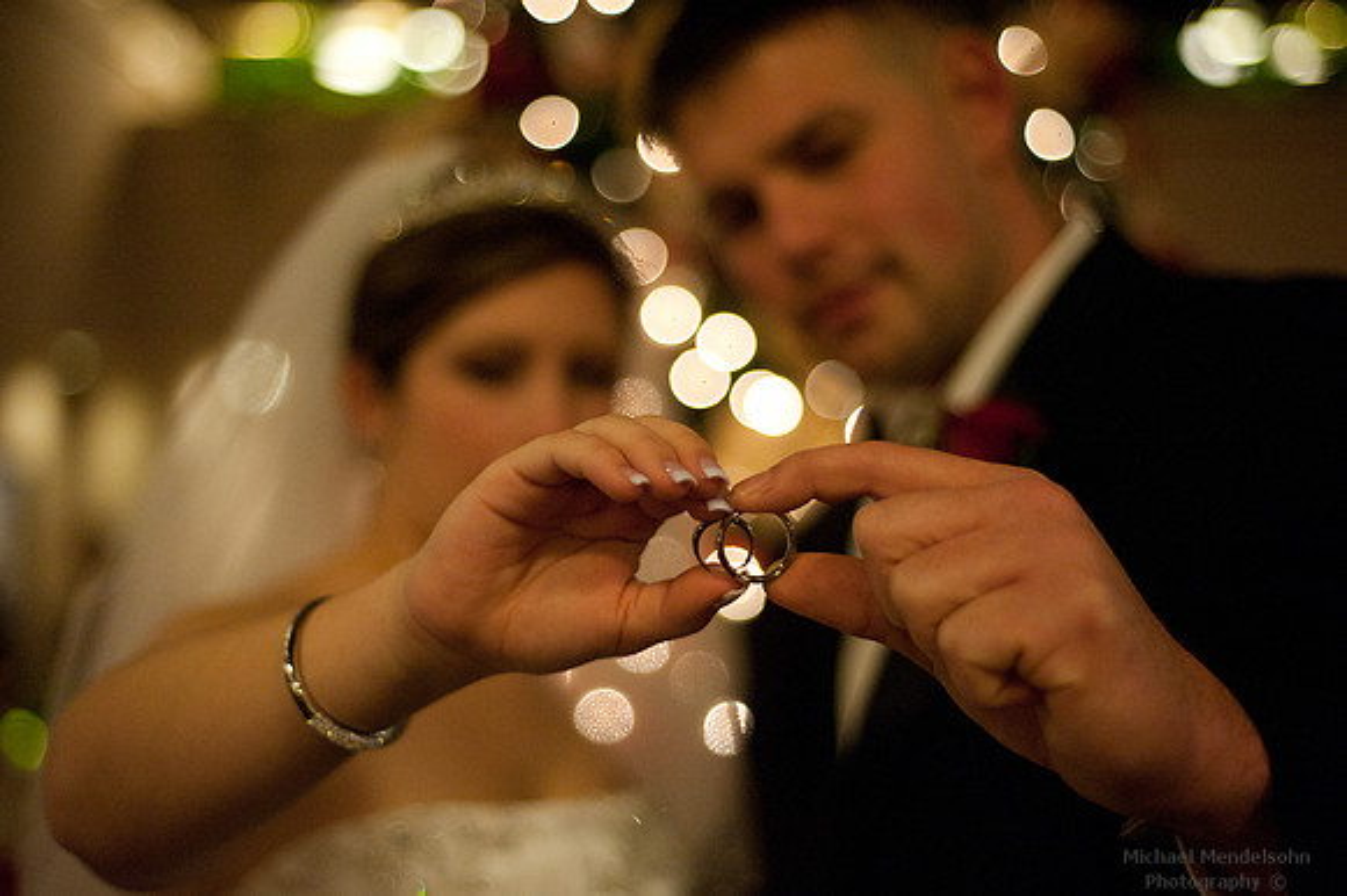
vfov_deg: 27.0
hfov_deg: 39.6
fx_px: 1870
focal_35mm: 50
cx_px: 674
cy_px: 448
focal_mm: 50
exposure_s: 1/320
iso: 5000
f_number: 1.8
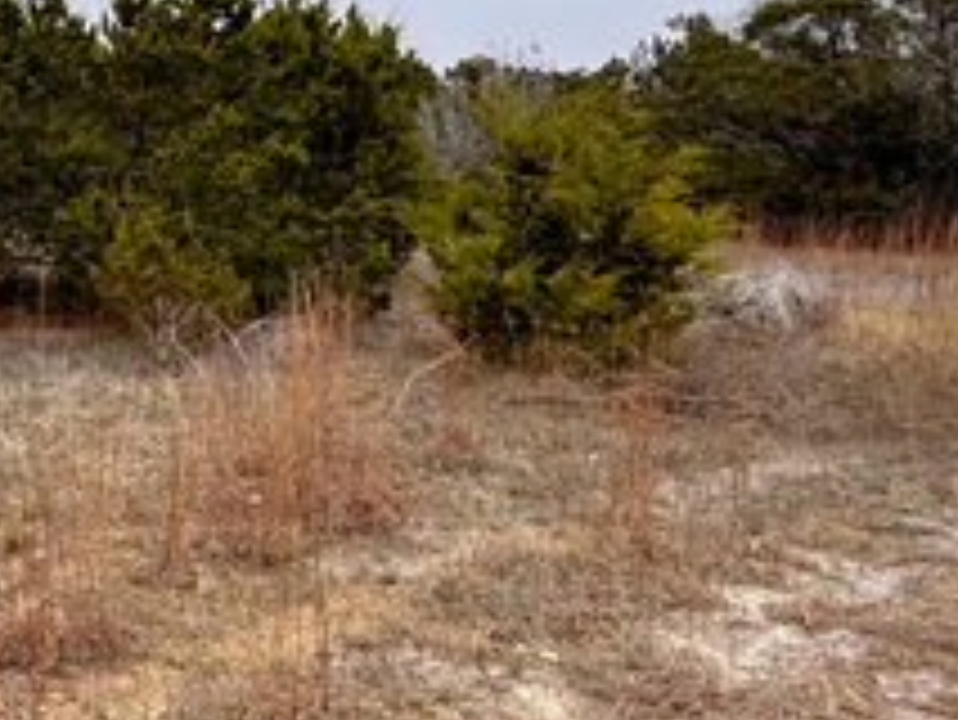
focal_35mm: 42
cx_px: -85
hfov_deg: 37.7
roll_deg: +0.0
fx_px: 1163
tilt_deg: -3.4
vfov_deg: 33.8
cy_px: 202
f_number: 2.2
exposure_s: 1/1236
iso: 50
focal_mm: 2.22
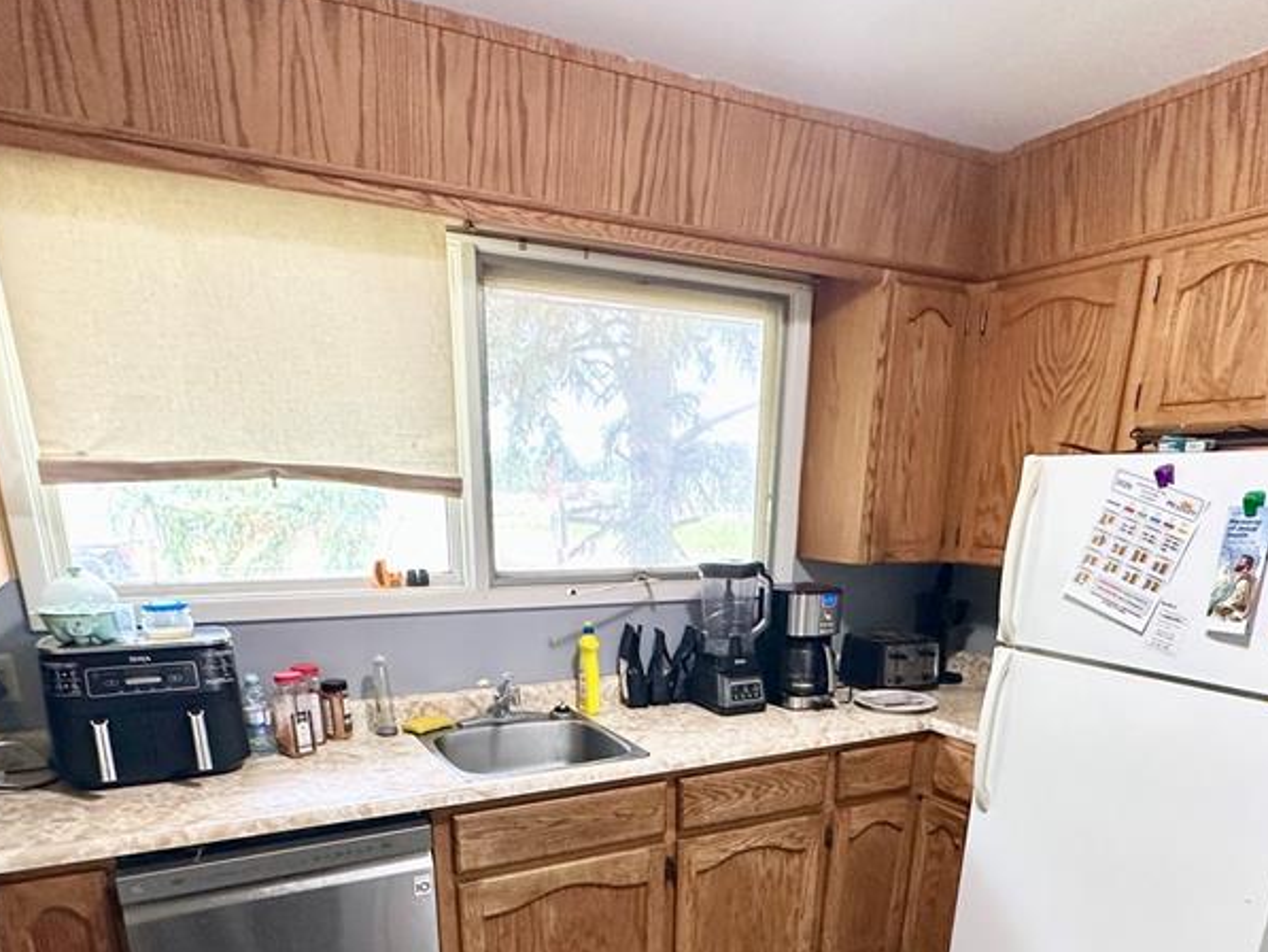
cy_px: 786
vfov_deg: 52.5
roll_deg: -1.6
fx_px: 879
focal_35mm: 24
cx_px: 650
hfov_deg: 71.6
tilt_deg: -19.0
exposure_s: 1/60
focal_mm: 2.22
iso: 320
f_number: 2.2
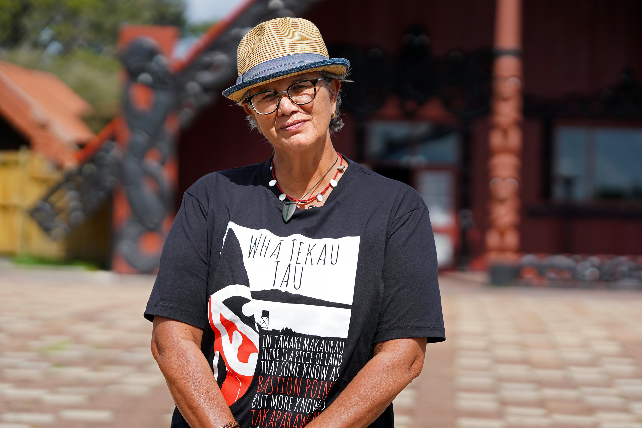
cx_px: 321
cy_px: 214
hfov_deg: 16.7
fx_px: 2193
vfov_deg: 11.1
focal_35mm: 123
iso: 1000
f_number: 4
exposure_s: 1/8000
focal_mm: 123
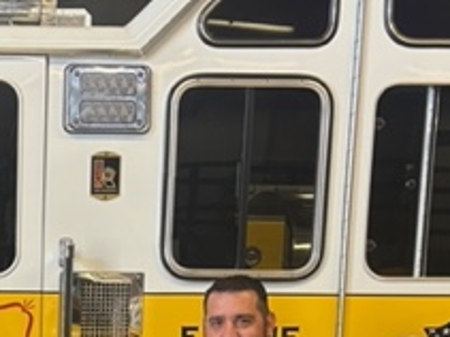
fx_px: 1026
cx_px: -32
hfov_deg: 23.4
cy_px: 461
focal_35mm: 79
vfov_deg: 17.3
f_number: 1.6
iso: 100
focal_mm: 5.96
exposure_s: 1/41
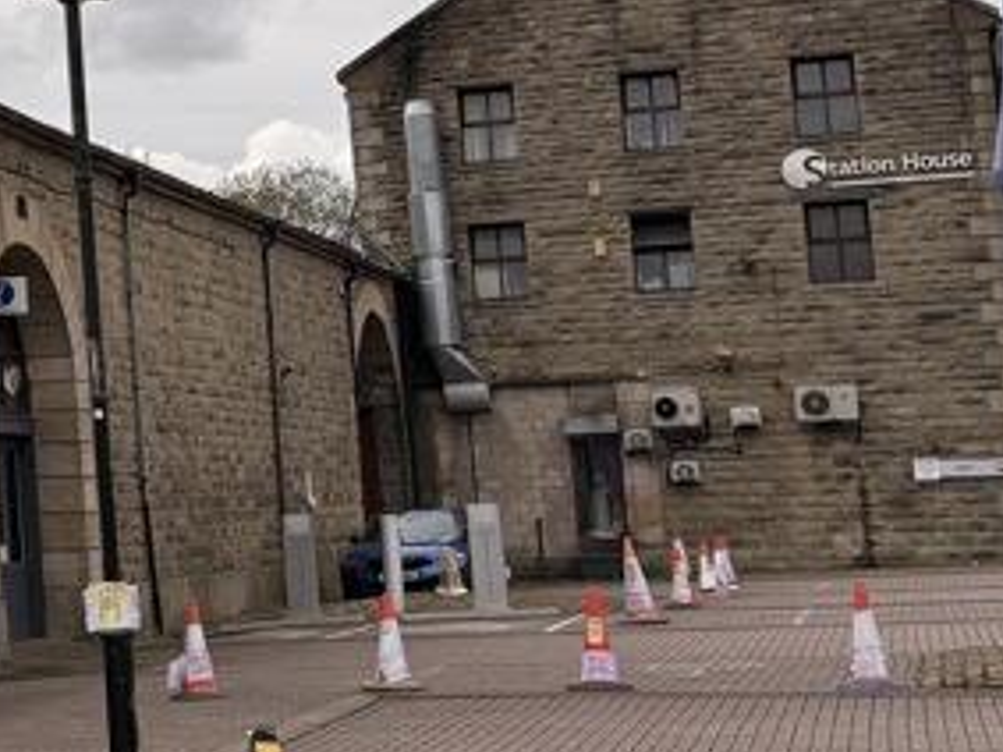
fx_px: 2722
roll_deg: +1.5
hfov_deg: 17.8
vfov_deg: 15.6
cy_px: 153
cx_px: -666
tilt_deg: +8.0
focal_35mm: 94
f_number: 1.6
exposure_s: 1/6329
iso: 50
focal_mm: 5.96
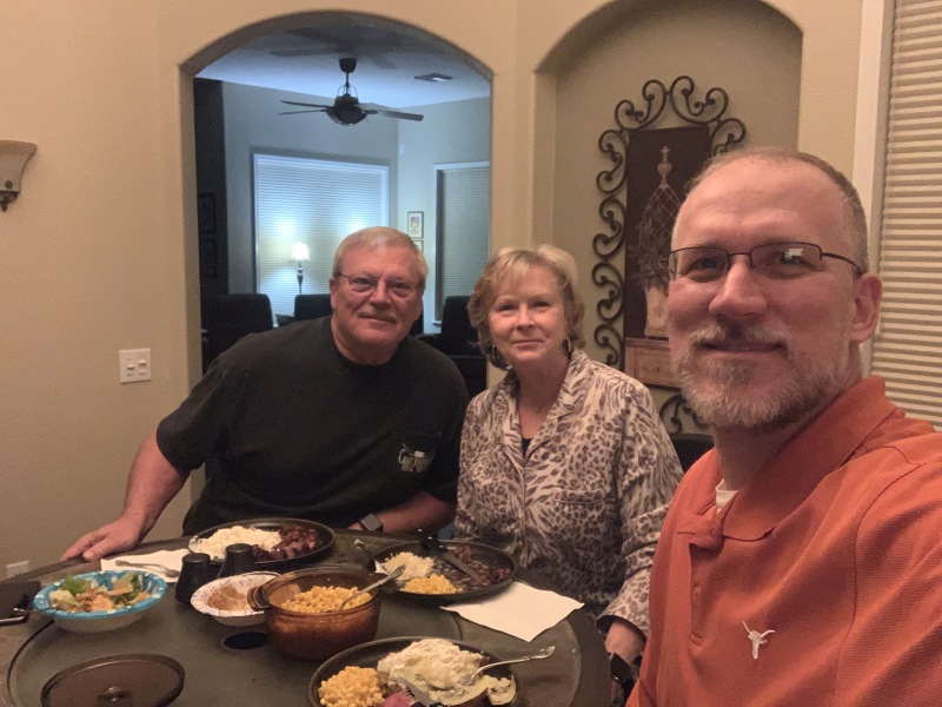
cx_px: 471
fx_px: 871
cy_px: 354
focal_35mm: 32
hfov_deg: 56.8
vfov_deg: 44.2
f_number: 2.2
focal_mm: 2.87
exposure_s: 1/24
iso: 500
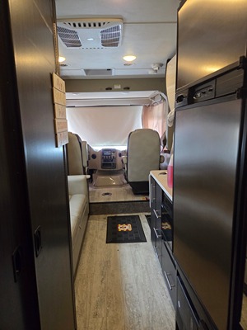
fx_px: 219
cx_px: 124
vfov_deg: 73.9
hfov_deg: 58.9
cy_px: 165
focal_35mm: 23
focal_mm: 5.4
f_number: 1.8
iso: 800
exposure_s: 1/120
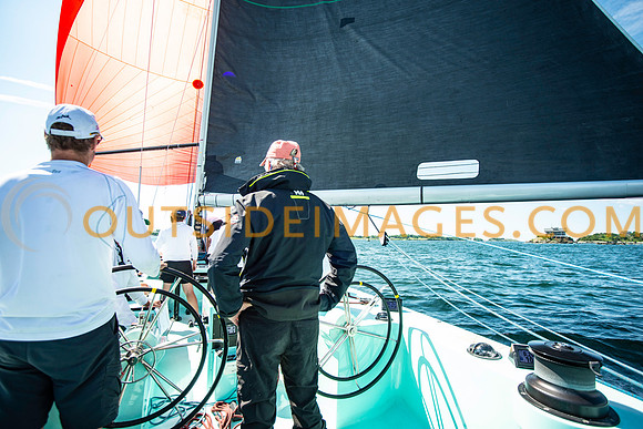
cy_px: 214
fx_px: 275
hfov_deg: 98.8
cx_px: 322
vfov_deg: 75.8
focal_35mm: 15
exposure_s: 1/640
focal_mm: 15
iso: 250
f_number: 5.6
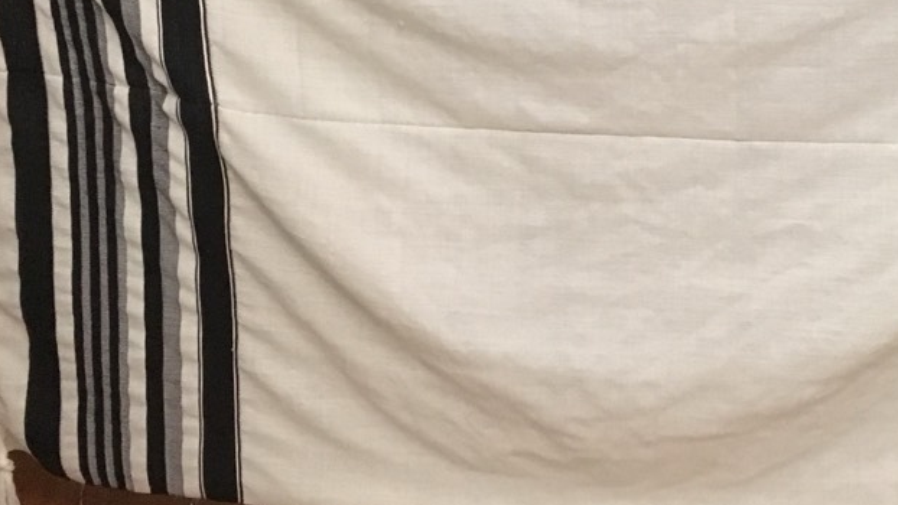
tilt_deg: -14.3
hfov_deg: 33.5
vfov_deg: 19.4
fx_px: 1453
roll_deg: -2.5
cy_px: 56
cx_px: 696
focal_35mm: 61
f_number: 2.2
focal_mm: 4.15
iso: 320
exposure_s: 1/17
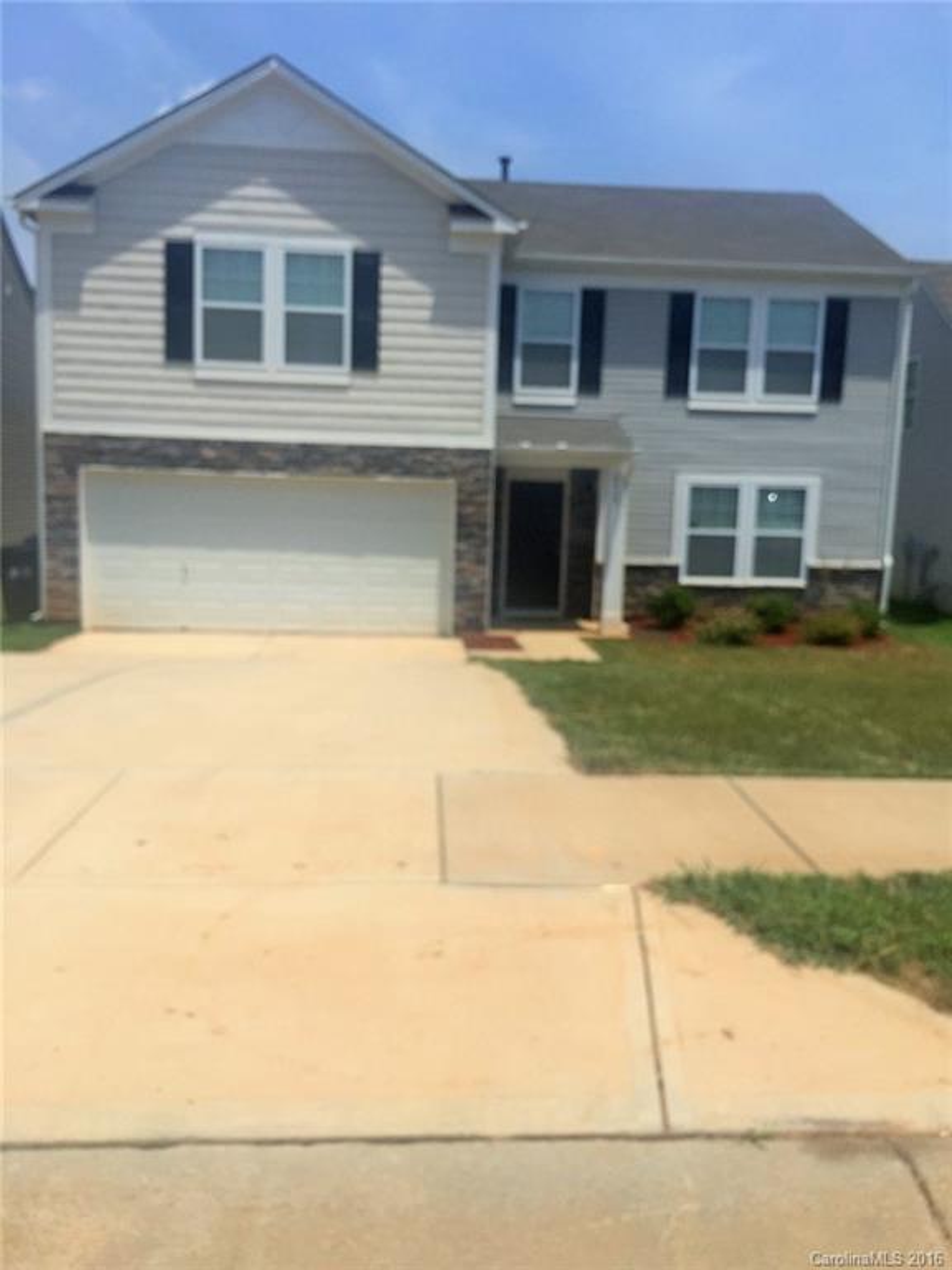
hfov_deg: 48.2
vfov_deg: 61.7
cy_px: 635
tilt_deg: -4.6
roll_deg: -2.2
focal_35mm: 29
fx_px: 1063
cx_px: 476
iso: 32
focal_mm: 4.15
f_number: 2.2
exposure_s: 1/2825
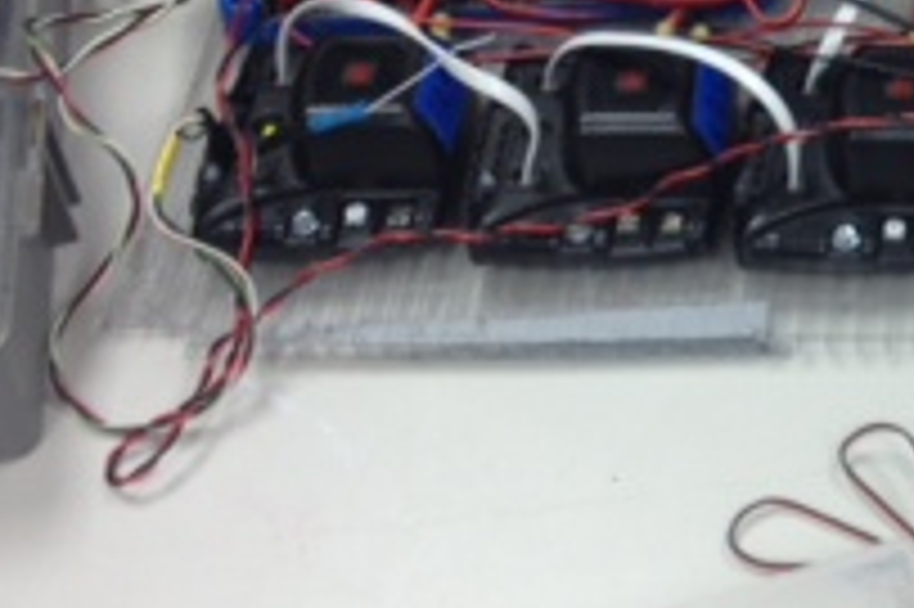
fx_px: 2917
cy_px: -36
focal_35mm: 115
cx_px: 1009
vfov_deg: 11.7
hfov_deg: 17.2
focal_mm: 4.28
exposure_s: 1/30
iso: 50
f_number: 2.4
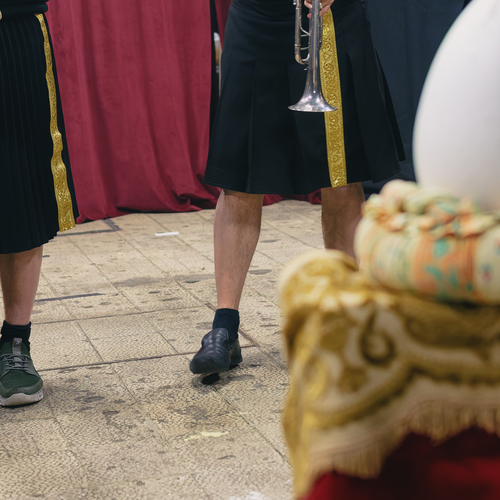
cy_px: 85
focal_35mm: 101
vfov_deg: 17.1
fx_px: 1651
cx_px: 209
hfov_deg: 17.2
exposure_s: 1/100
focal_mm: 40
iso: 2200
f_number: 2.8
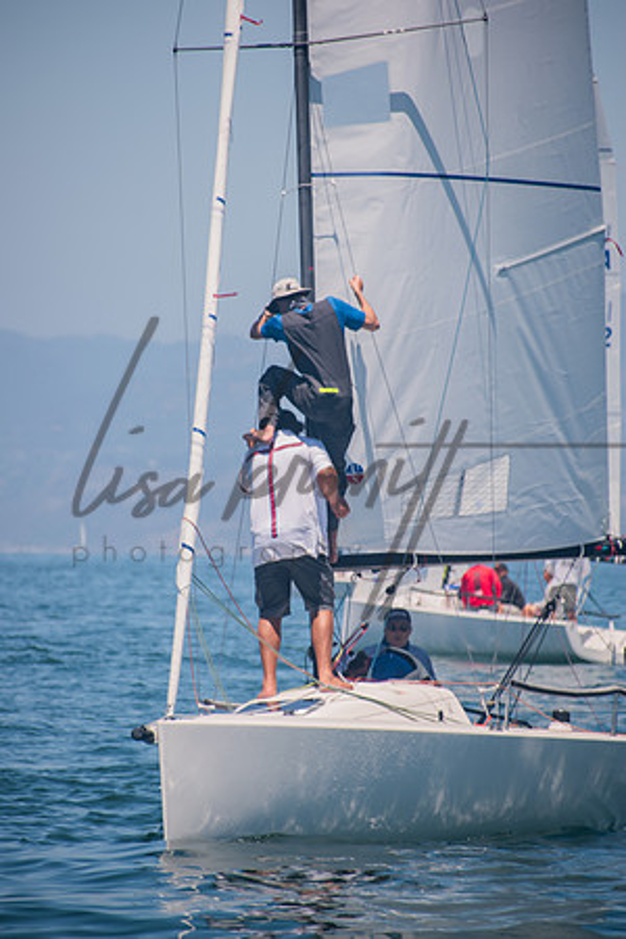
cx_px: 313
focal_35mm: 300
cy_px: 470
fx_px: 7824
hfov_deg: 4.6
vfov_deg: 6.9
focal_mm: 200
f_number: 5.3
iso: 100
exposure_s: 1/250
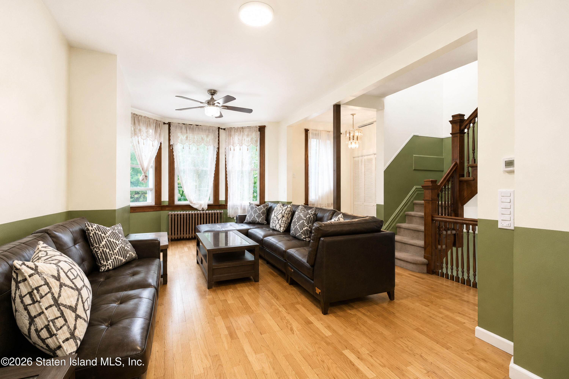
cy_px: 190
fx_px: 237
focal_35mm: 15
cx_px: 284
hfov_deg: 100.4
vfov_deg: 77.3
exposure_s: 1/30
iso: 2000
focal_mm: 10
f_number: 7.1
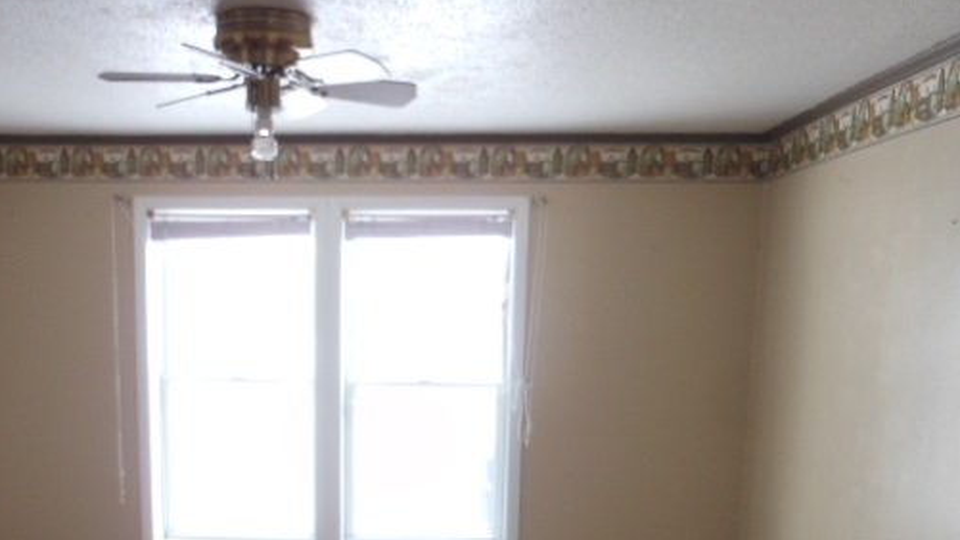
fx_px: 993
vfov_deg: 29.6
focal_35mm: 39
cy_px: 452
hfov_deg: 51.2
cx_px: 379
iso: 125
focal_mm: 5
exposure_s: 1/30
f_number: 3.7
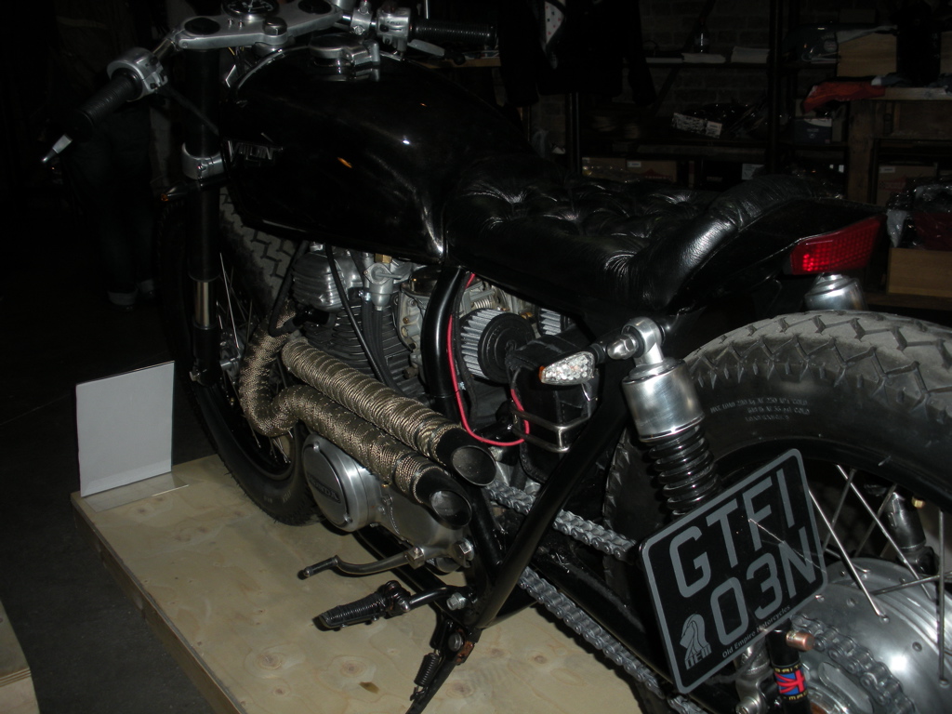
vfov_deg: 40.7
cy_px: 357
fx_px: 963
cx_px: 476
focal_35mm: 35
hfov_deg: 52.6
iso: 100
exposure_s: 1/60
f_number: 3.5
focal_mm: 6.3
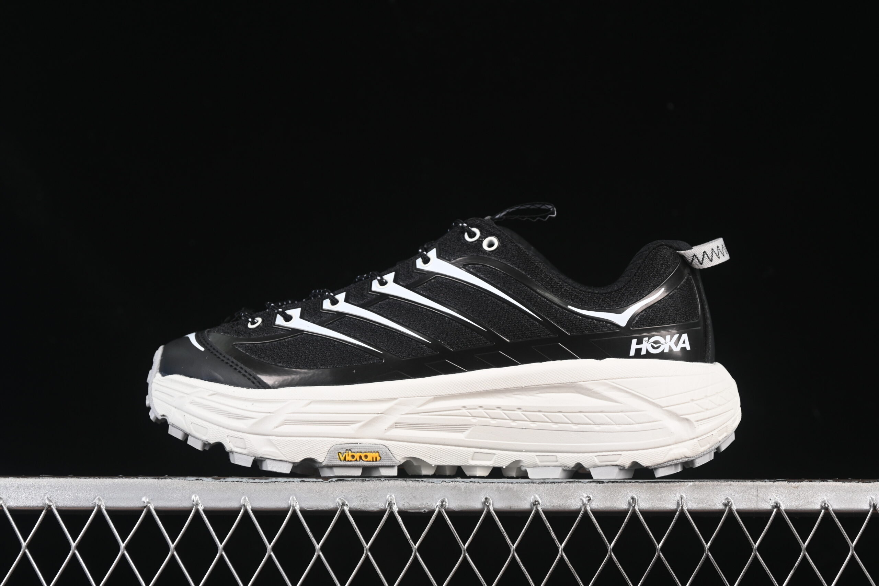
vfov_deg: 18.2
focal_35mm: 75
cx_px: 440
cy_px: 293
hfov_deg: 27.0
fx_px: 1831
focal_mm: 50
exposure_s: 1/60
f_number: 6.3
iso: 160
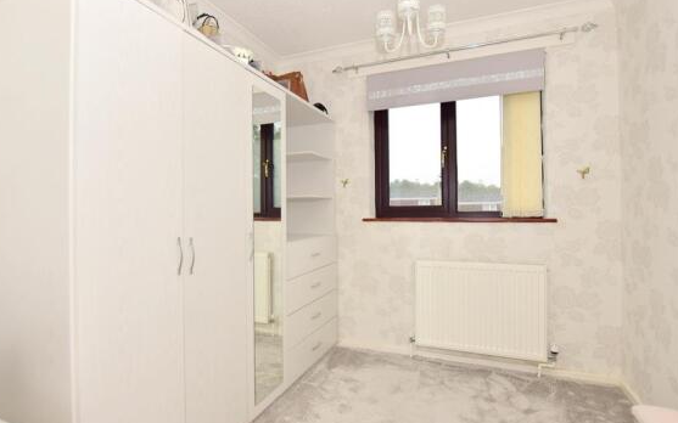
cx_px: 323
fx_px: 333
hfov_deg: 91.0
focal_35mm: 18
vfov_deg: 65.0
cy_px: 211
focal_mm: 10
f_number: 5.6
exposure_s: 1/125
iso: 400
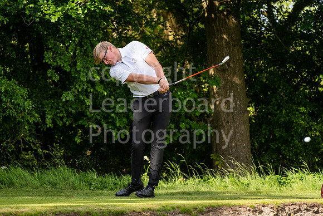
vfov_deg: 2.0
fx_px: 6081
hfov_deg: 3.0
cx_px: 162
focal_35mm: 677
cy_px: 108
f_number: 5.6
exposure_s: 1/1600
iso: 1000
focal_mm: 450
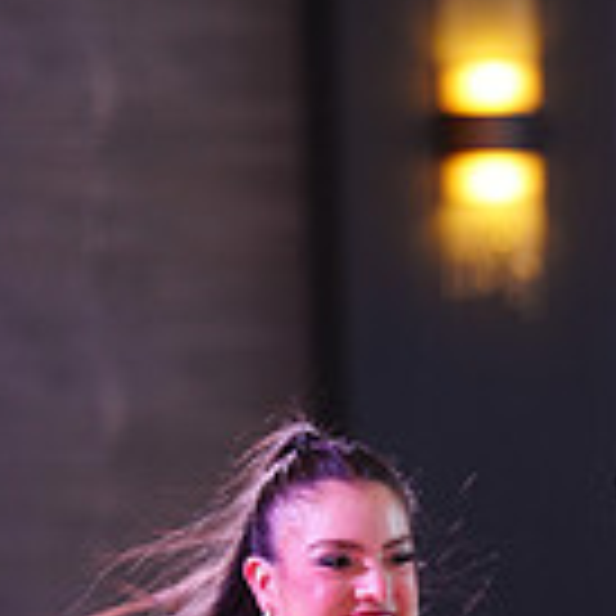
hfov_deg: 2.4
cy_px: 1052
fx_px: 14476
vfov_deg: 2.4
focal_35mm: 719
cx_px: 807
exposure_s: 1/100
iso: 640
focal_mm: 200
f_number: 2.8
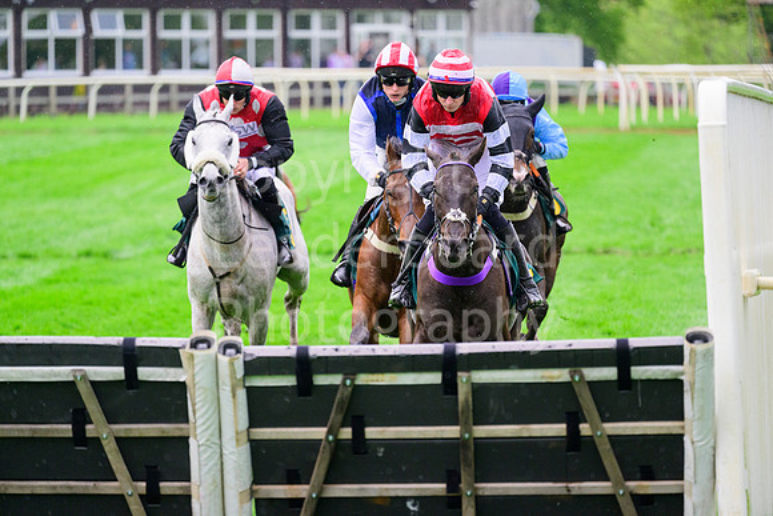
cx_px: 386
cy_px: 258
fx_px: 6443
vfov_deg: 4.6
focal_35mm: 300
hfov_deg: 6.9
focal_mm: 300
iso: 2000
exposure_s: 1/1600
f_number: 5.6
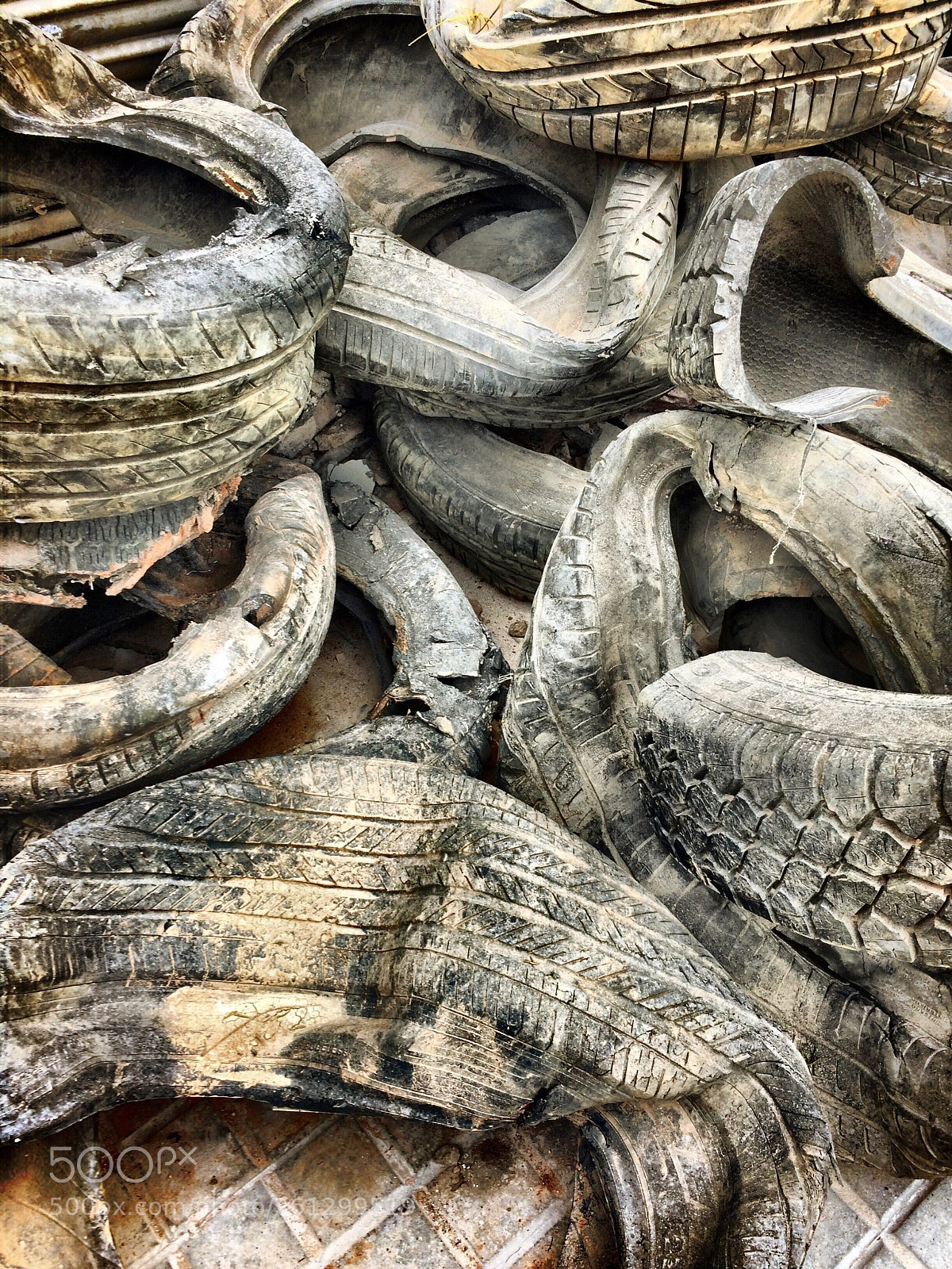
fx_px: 1063
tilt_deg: -45.3
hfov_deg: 48.2
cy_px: 634
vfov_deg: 61.7
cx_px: 476
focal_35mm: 29
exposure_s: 1/100
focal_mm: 4.15
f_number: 2.2
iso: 40
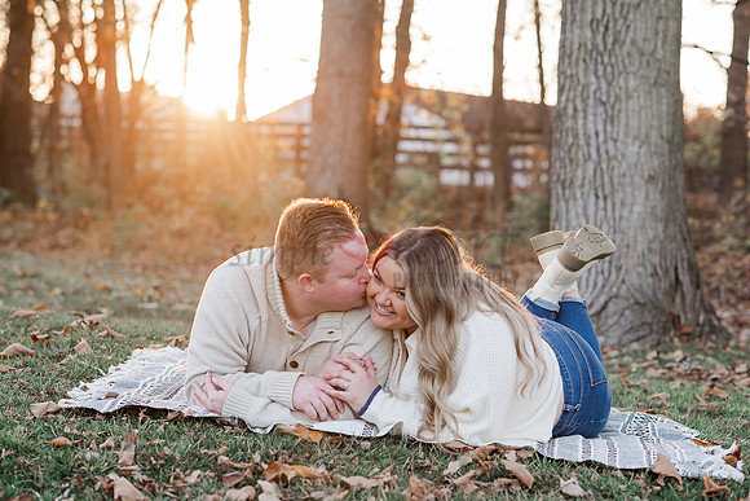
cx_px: 375
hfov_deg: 23.9
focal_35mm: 85
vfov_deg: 16.1
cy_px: 250
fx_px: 1771
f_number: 3.5
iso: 400
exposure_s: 1/320
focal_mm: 85
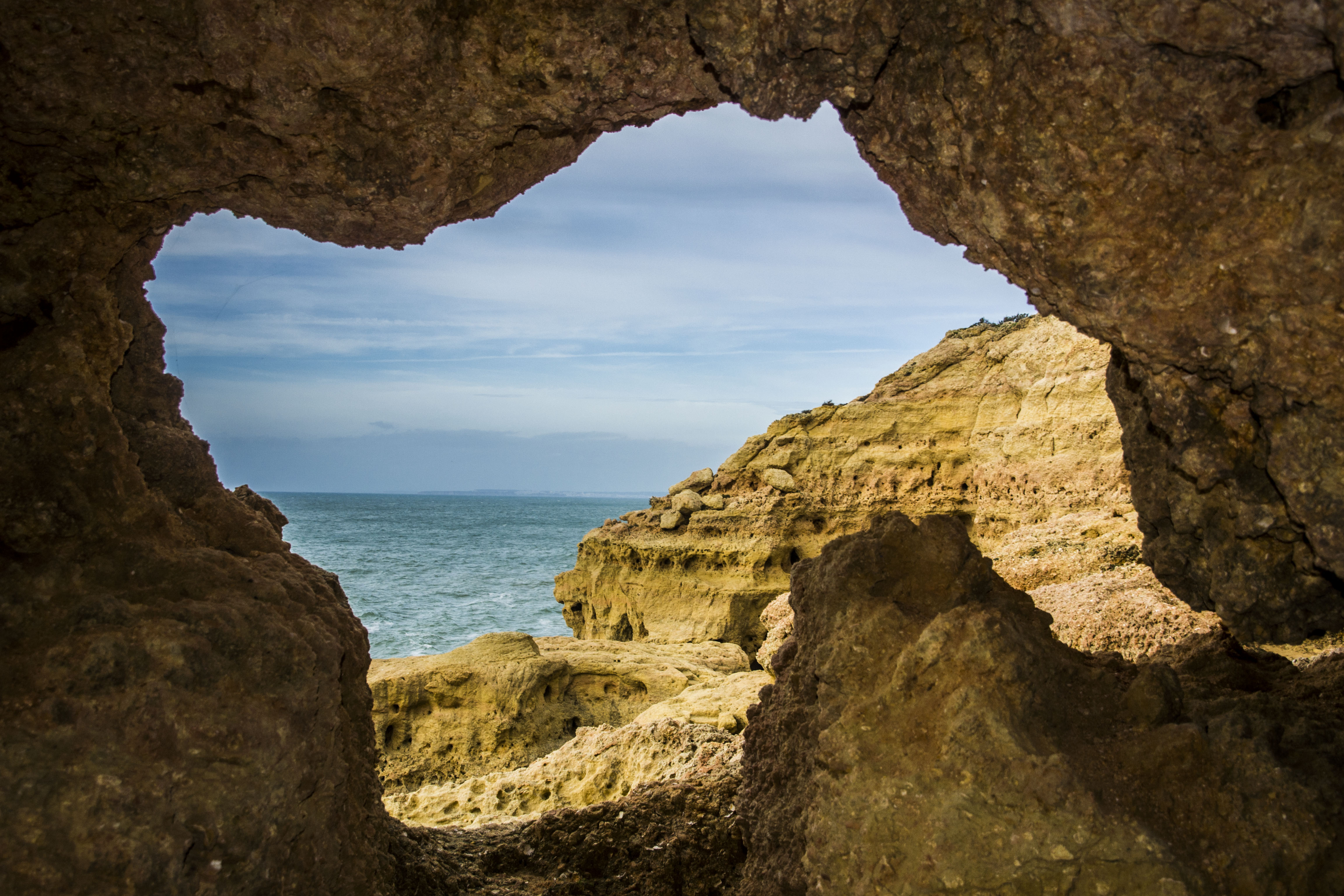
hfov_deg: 57.2
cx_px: 672
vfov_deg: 40.0
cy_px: 448
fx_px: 1232
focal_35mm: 33
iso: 200
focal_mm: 22
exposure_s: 1/160
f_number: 5.6
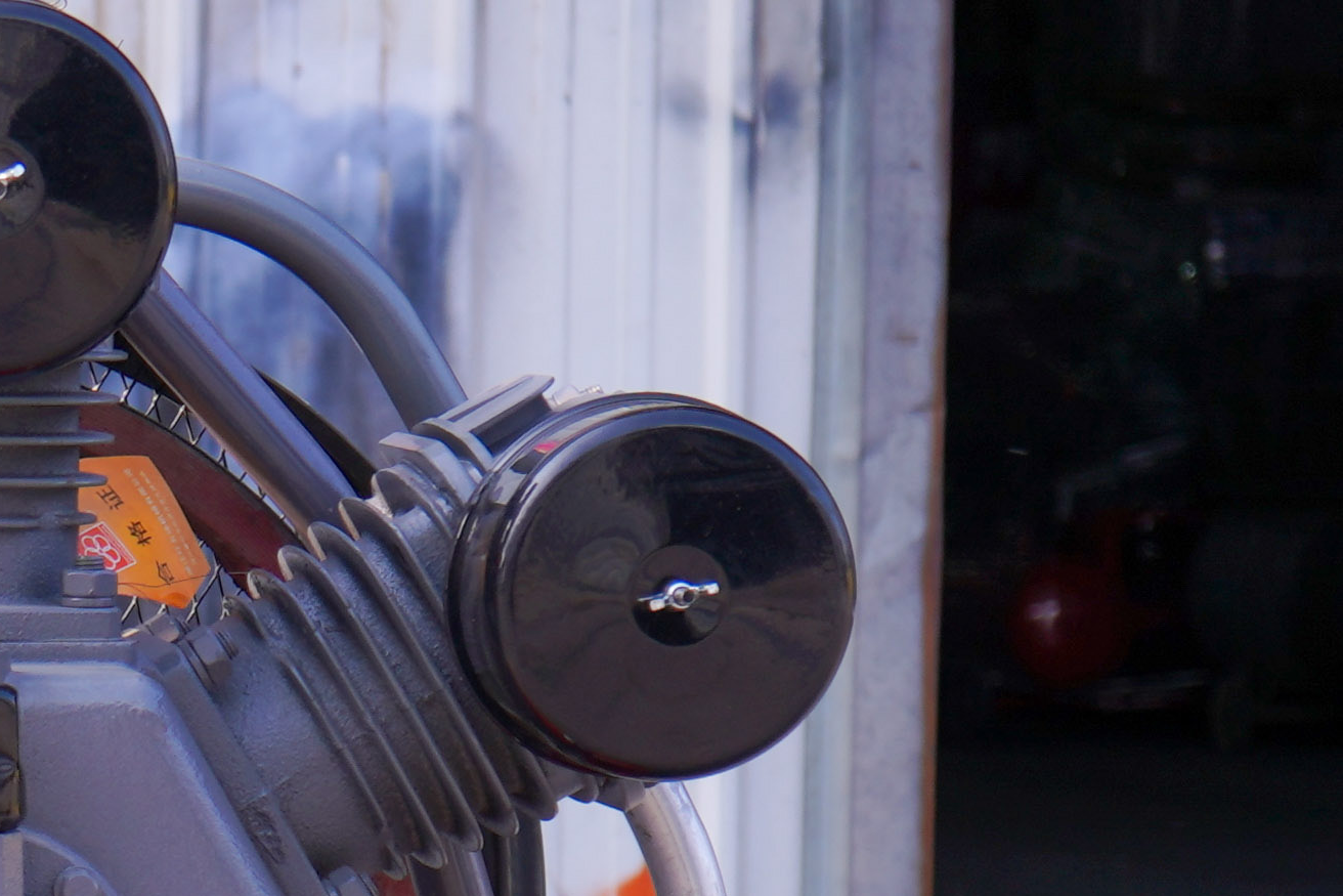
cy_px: 1234
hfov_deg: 8.9
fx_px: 8282
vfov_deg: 6.1
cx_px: -1009
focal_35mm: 222
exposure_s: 1/160
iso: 125
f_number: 5.6
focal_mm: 49
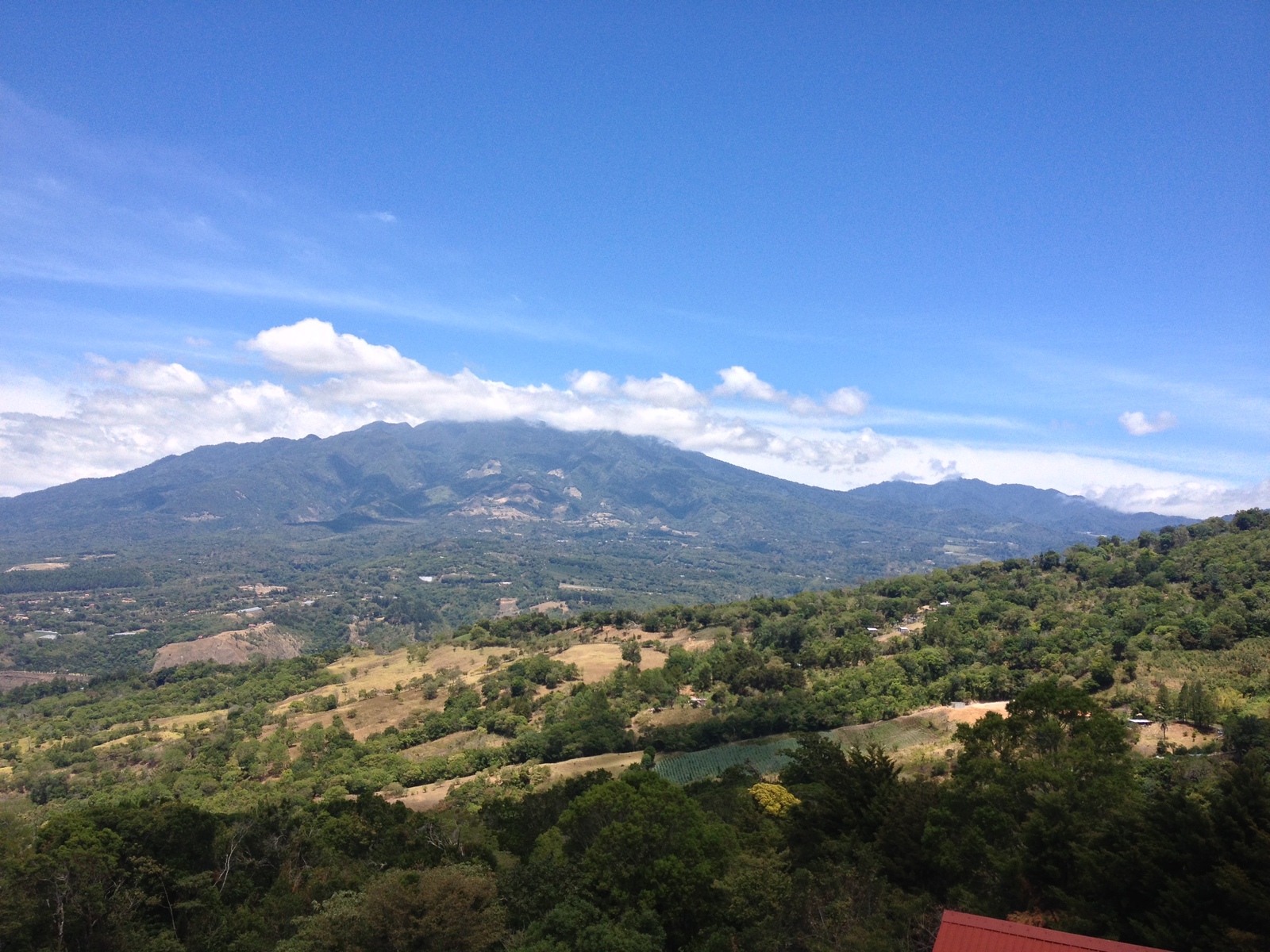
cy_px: 476
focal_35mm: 35
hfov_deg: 52.6
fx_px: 1284
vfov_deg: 40.7
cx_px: 635
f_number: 2.4
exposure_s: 1/1577
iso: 50
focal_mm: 4.28
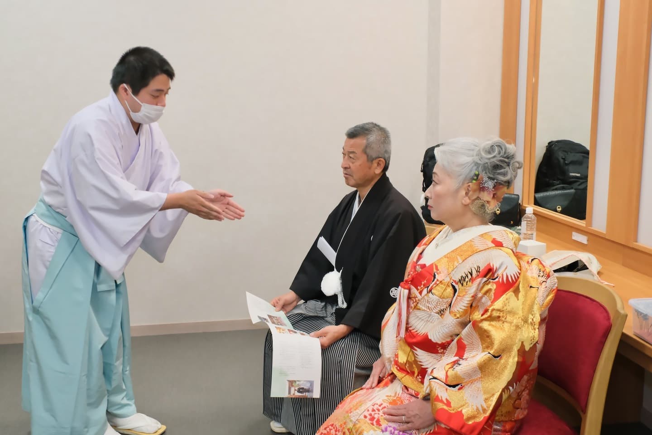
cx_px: 326
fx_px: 652
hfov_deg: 53.1
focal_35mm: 36
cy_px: 218
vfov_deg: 36.9
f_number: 7.1
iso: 3200
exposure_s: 1/80
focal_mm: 24
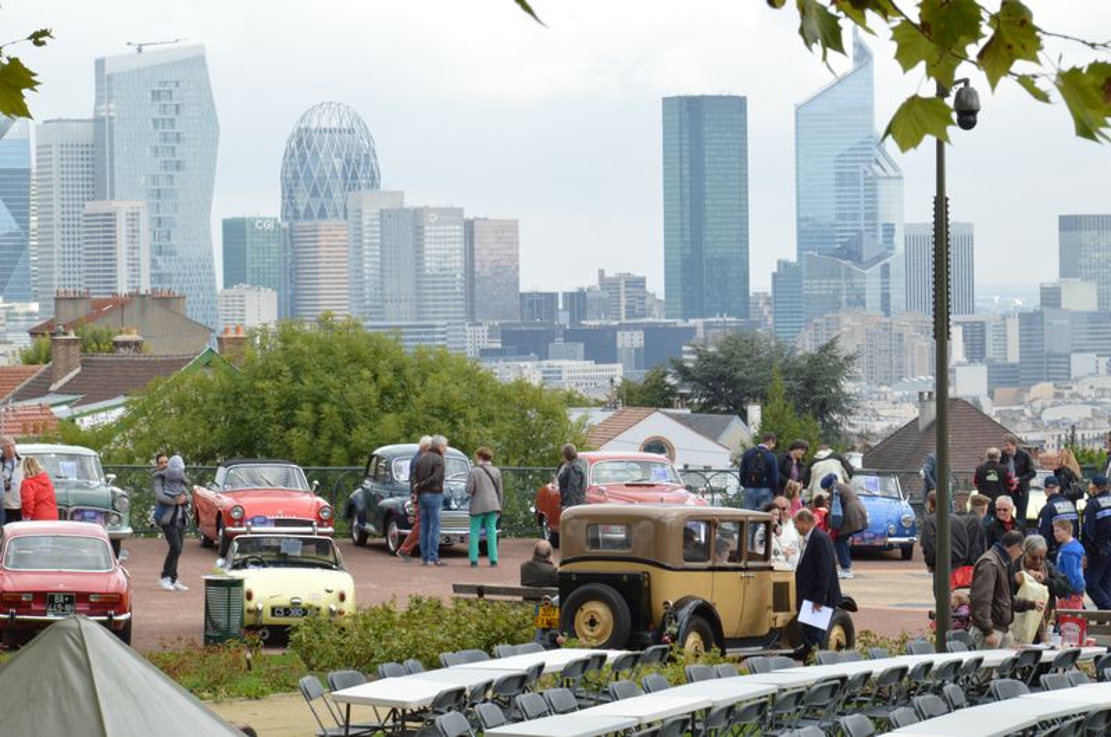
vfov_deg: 8.7
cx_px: 556
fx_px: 4854
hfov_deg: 13.1
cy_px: 368
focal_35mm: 158
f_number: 20
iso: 400
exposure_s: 1/80
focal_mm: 105
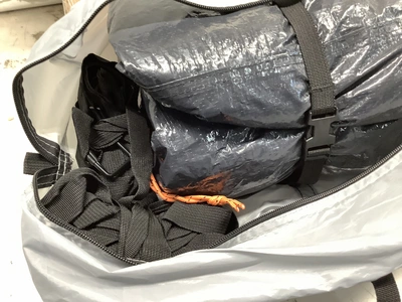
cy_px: 151
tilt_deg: -45.4
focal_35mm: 31
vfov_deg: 45.4
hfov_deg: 58.4
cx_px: 201
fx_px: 360
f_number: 2.4
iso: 200
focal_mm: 3.3
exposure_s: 1/60
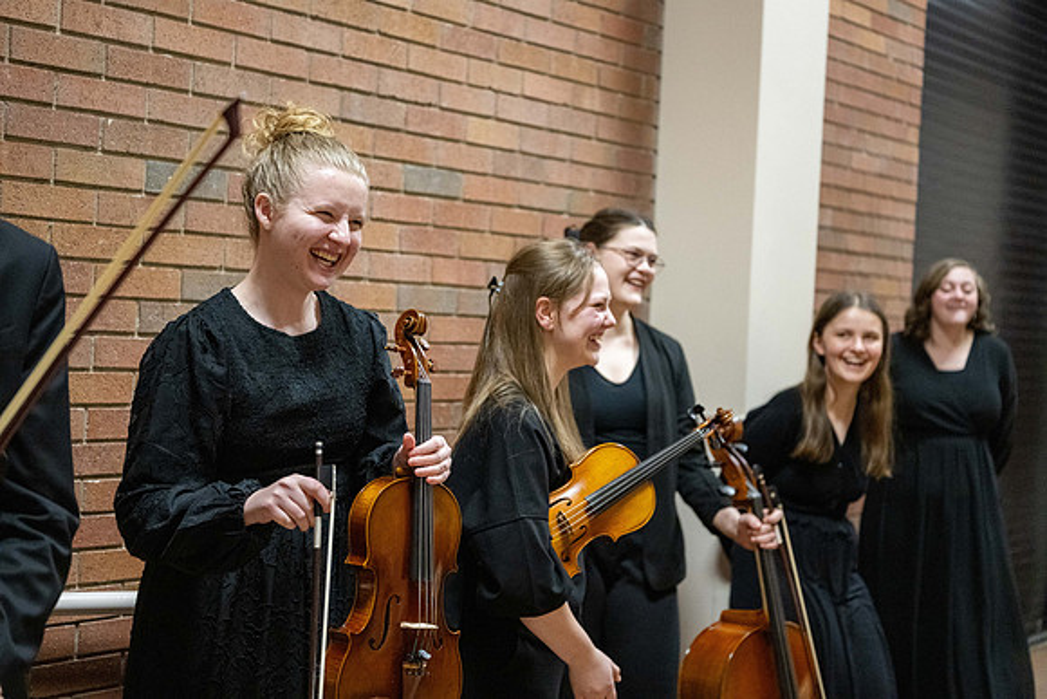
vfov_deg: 24.6
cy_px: 350
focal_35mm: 55
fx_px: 1600
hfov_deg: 36.2
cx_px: 524
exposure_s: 1/250
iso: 6400
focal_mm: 55
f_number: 2.8
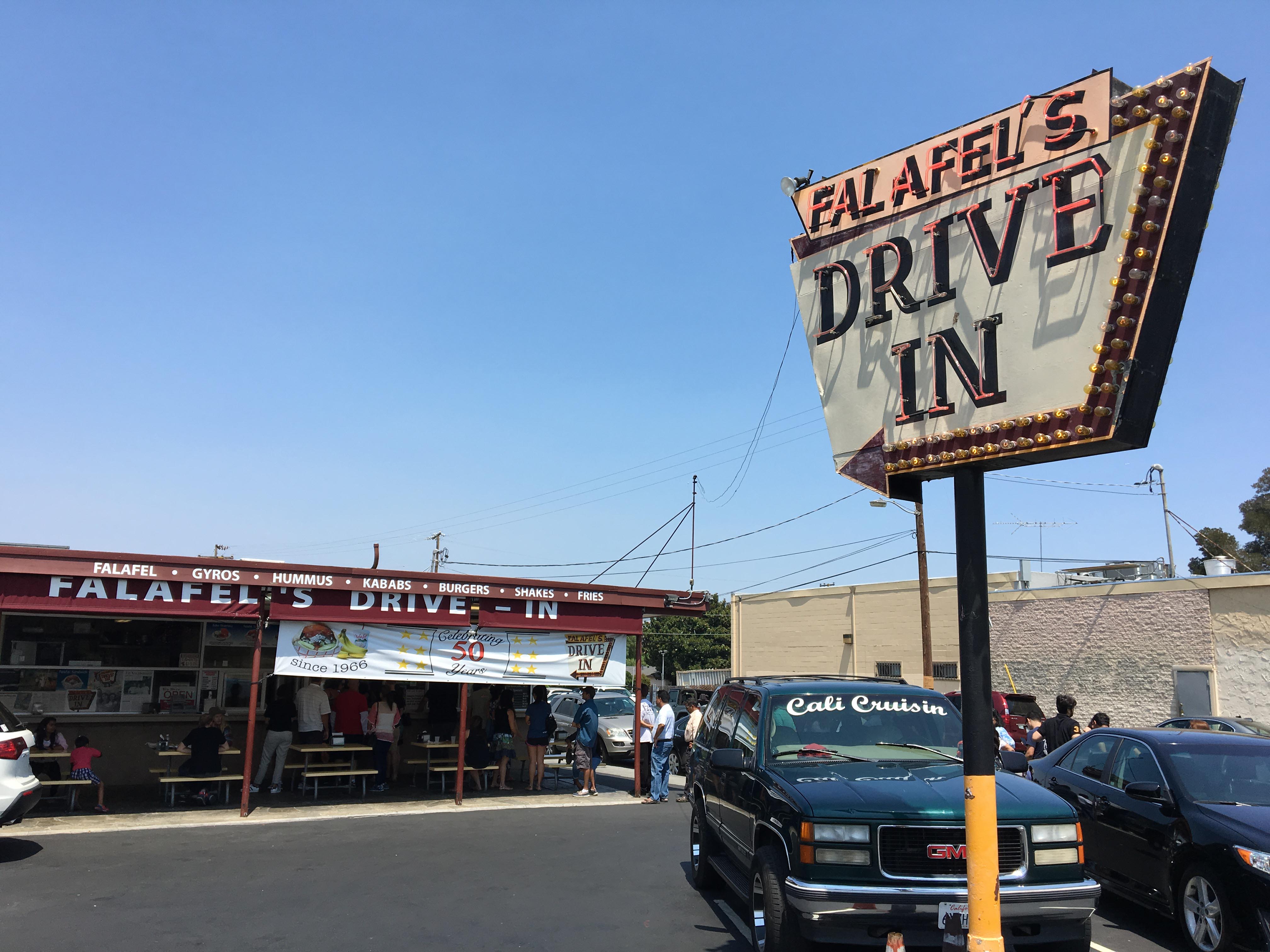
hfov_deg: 61.7
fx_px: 1064
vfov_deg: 48.2
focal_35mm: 29
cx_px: 635
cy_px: 476
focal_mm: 4.15
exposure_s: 1/1603
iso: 25
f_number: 2.2
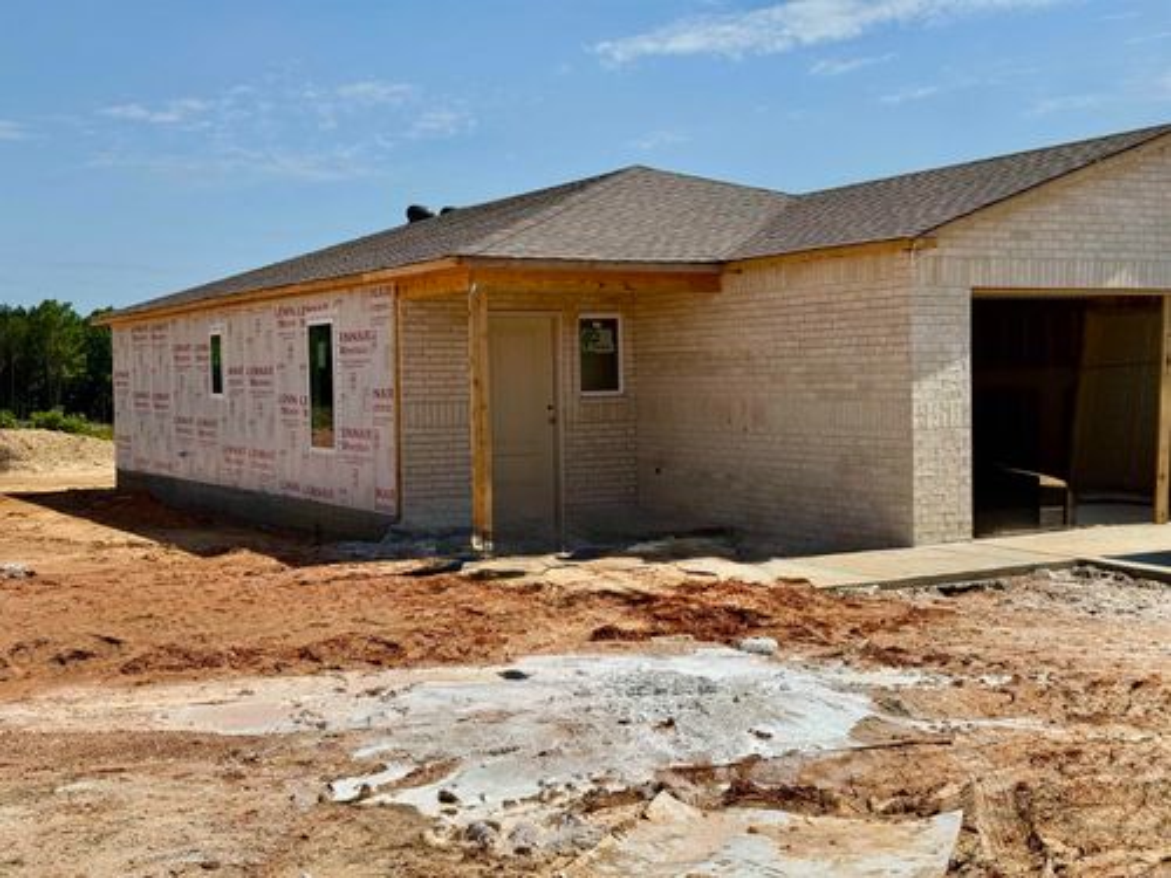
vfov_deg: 30.3
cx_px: 586
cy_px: 439
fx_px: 1624
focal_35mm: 48
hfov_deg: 39.7
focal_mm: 6.76
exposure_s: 1/7937
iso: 64
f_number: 1.78
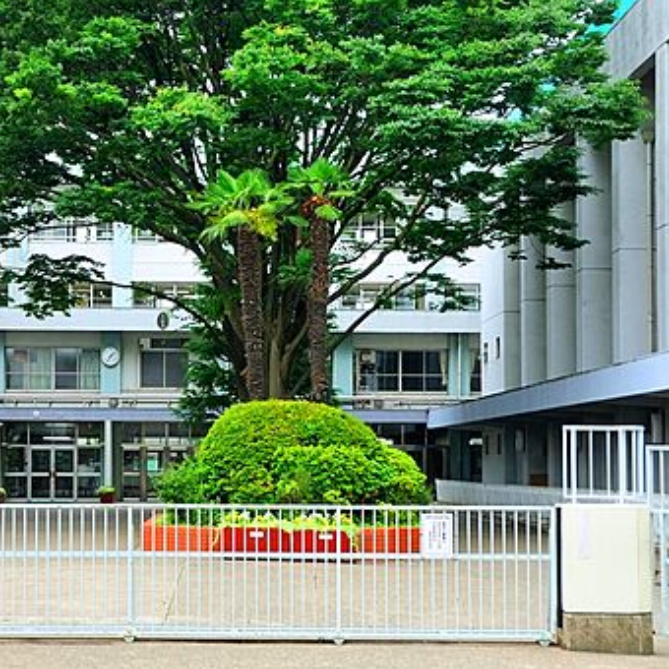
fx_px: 1574
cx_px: 242
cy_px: 282
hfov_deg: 23.9
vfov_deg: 24.0
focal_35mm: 72
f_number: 8
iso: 200
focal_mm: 32
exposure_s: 1/125
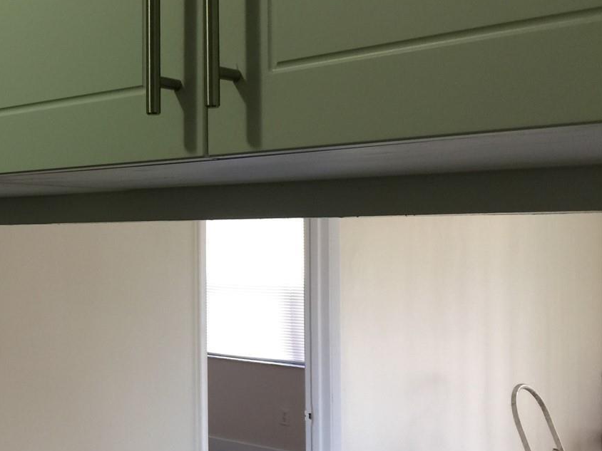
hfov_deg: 32.7
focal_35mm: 55
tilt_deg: +5.5
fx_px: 956
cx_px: 33
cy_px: 193
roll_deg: -1.2
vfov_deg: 26.5
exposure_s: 1/15
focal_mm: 4.15
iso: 32
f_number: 2.2
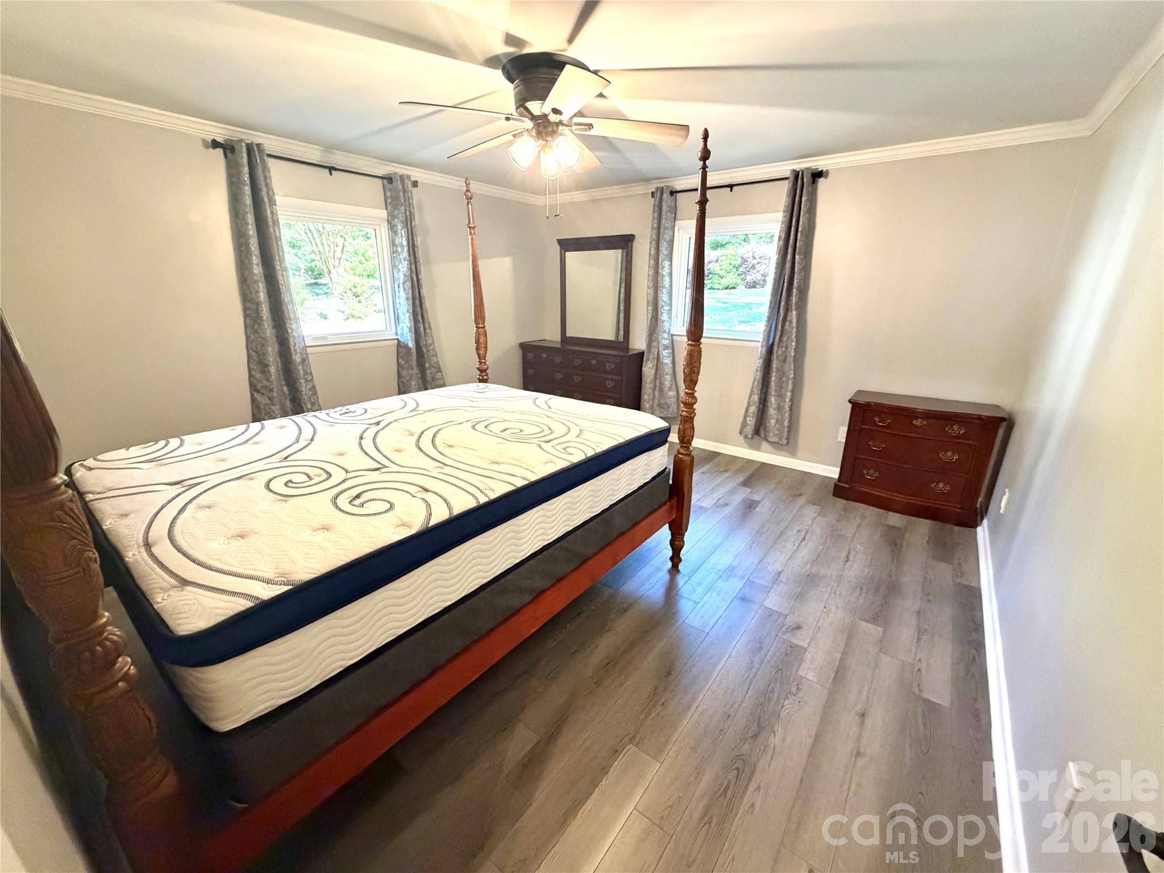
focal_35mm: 14
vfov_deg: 85.7
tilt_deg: -17.4
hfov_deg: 102.1
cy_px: 436
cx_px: 582
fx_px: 471
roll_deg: -0.3
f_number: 2.2
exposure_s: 1/60
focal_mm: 2.22
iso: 800
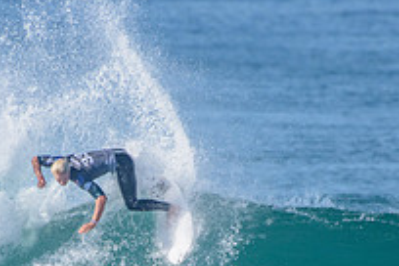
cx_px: 121
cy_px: 308
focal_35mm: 1422
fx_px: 15759
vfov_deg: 1.0
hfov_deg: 1.5
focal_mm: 500
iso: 280
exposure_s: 1/2500
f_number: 5.6
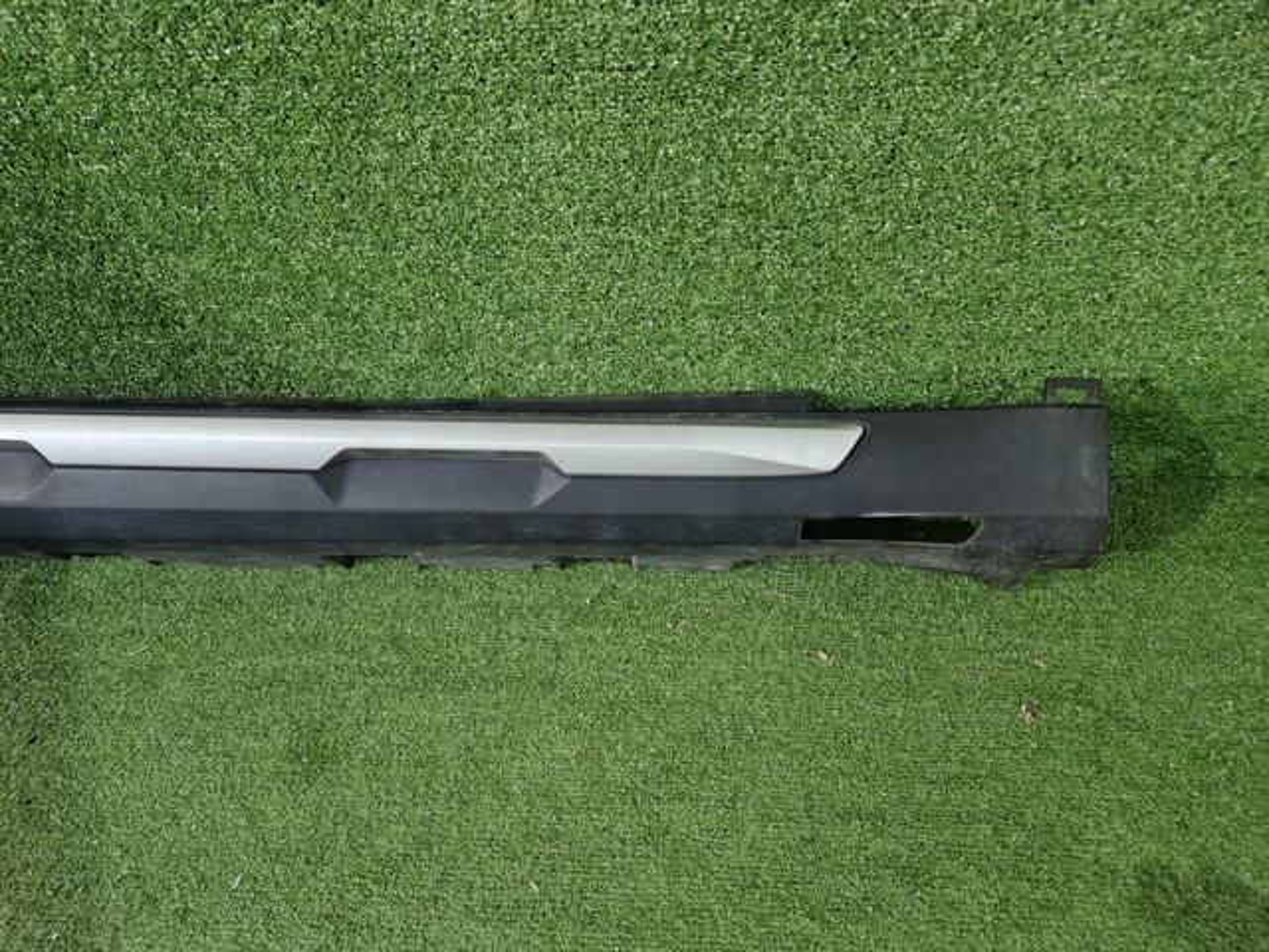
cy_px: 476
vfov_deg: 58.9
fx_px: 843
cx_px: 634
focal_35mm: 23
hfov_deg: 73.9
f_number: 1.8
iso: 500
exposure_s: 1/100
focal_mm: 5.4
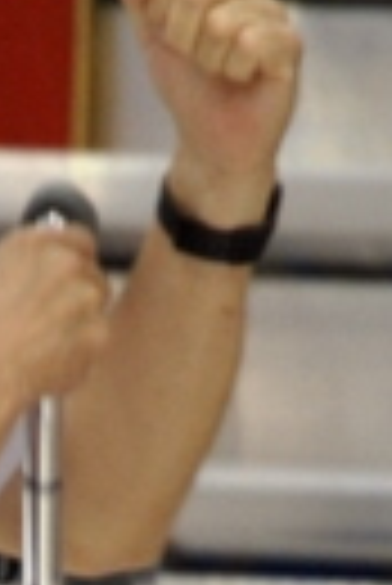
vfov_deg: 1.1
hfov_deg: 0.7
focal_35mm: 1849
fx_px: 30118
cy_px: 1300
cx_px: -194
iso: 400
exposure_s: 1/50
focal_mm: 200
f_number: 5.6
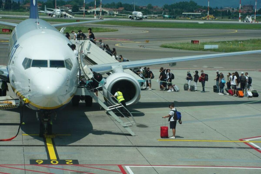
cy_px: 87
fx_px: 1005
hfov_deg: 14.8
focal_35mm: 139
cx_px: 130
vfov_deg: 9.9
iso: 1600
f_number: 20
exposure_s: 1/800
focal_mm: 138.6
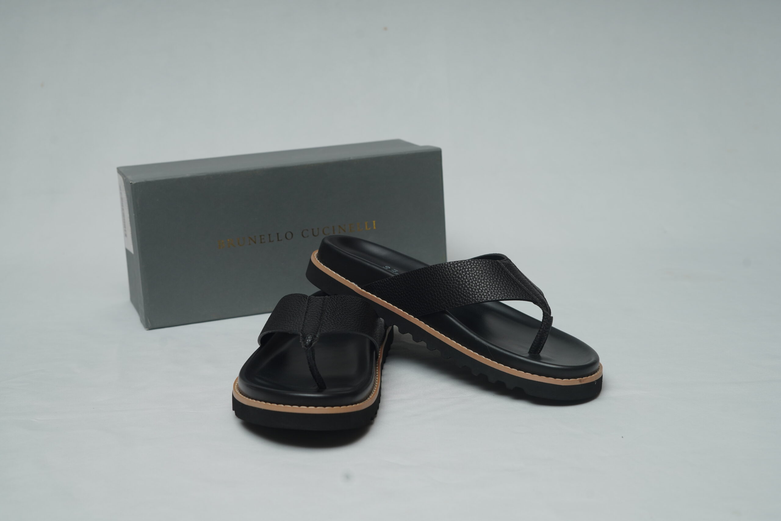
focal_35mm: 50
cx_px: 390
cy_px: 260
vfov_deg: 27.0
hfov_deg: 39.6
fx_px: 1085
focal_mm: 50
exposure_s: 1/200
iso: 320
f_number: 6.3
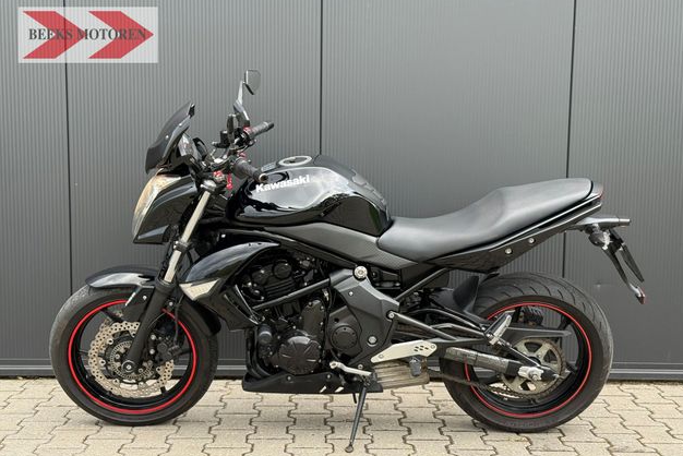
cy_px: 252
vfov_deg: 26.5
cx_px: 348
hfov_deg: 38.9
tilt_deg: -6.3
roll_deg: -0.9
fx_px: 968
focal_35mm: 51
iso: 100
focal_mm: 6.76
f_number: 1.78
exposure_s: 1/242
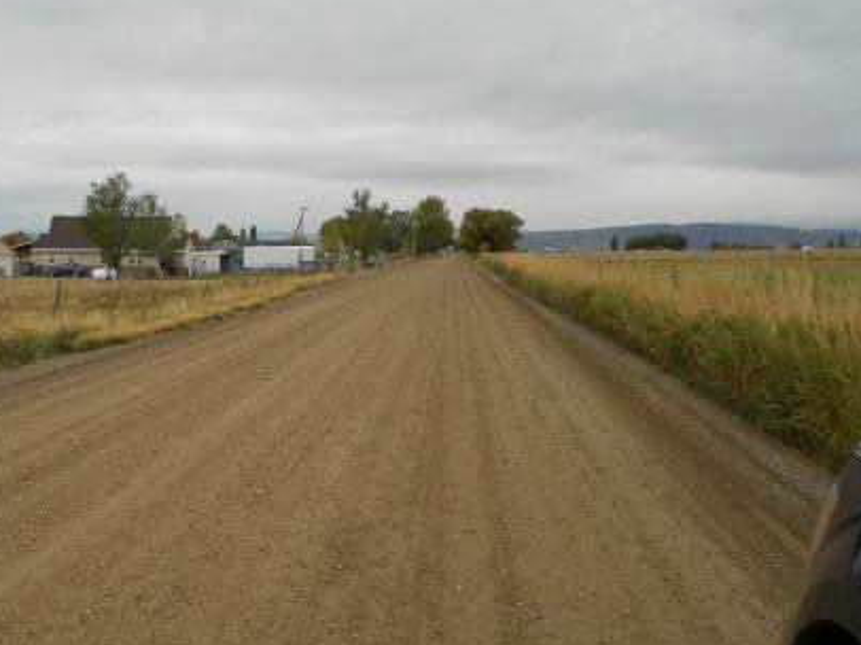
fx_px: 1019
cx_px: 223
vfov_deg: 35.1
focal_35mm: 41
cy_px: 348
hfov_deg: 44.4
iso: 80
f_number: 3.2
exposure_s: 1/100
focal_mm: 4.6
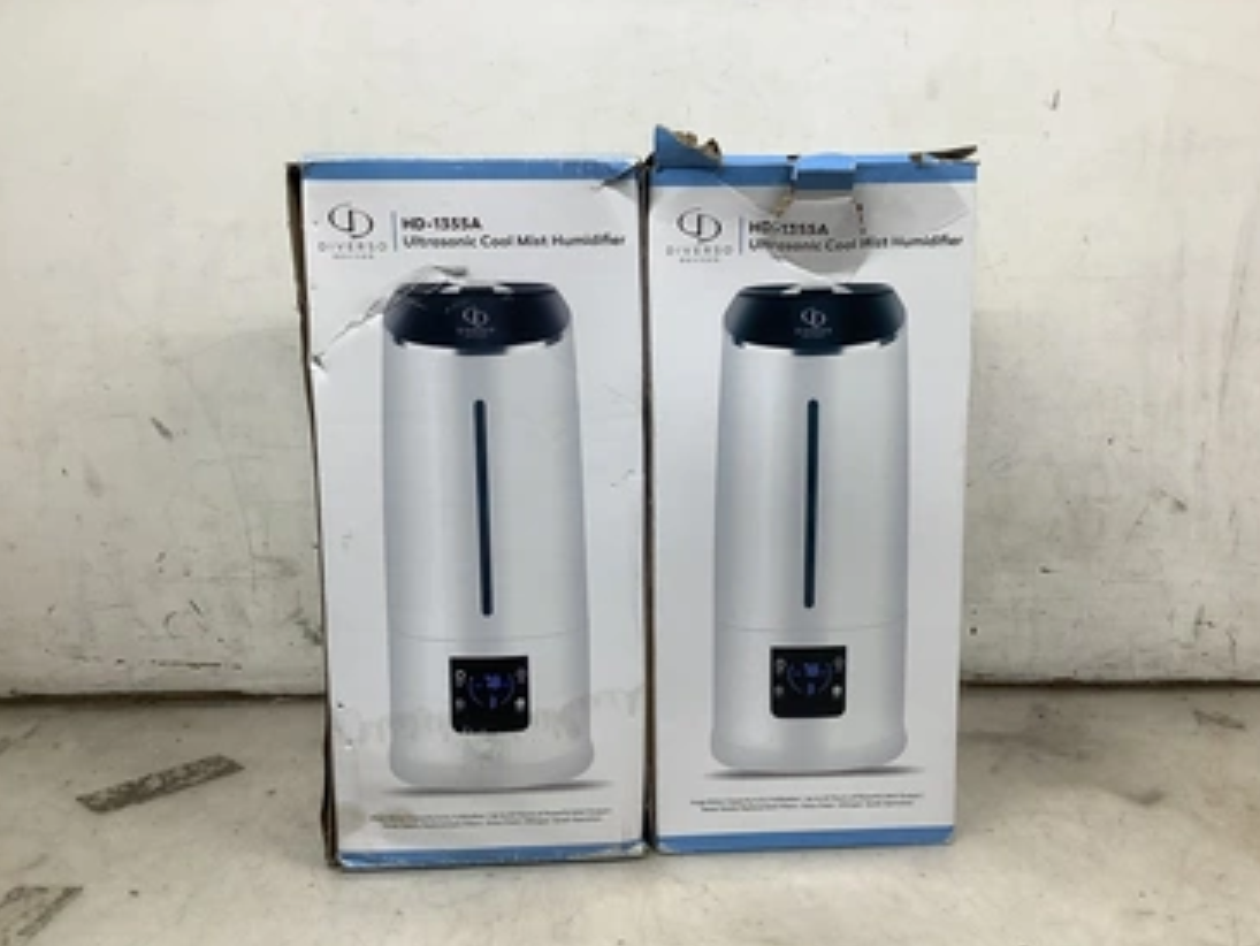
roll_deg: +1.2
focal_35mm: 34
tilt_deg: -11.4
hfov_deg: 53.9
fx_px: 1238
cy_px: 501
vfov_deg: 41.8
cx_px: 621
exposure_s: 1/120
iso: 64
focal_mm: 3.3
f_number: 2.4
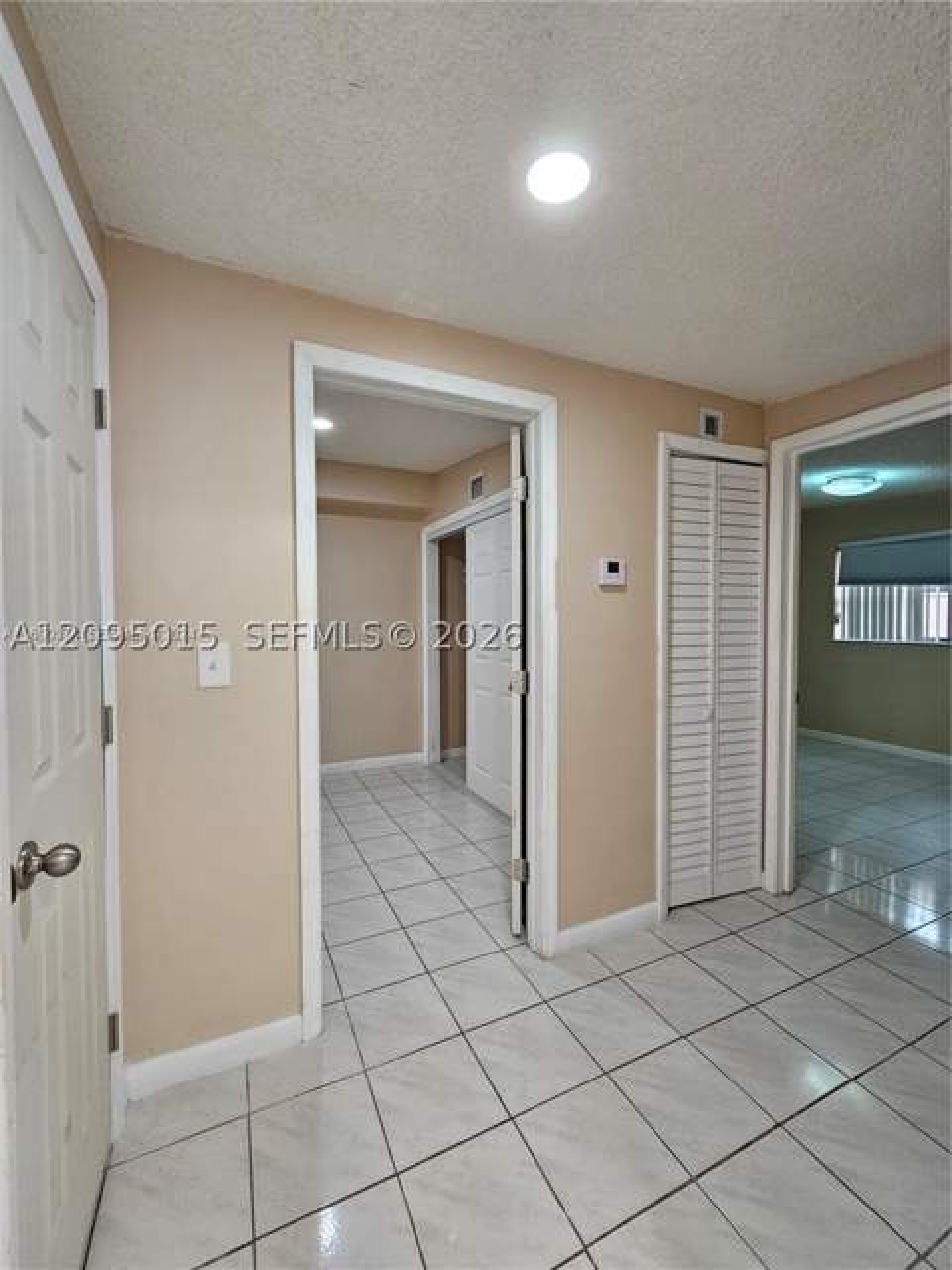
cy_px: 635
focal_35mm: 13
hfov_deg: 89.9
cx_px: 476
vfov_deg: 106.2
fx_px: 477
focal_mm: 2.2
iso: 160
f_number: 2.2
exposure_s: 1/60
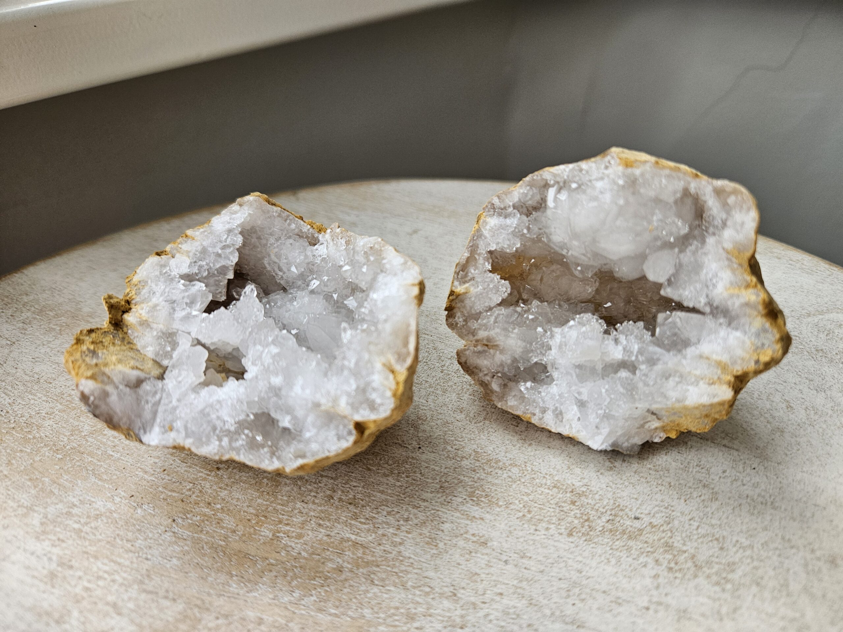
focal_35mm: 23
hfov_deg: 73.9
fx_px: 560
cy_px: 316
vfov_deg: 58.9
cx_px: 422
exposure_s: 1/100
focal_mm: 5.4
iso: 125
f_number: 1.8
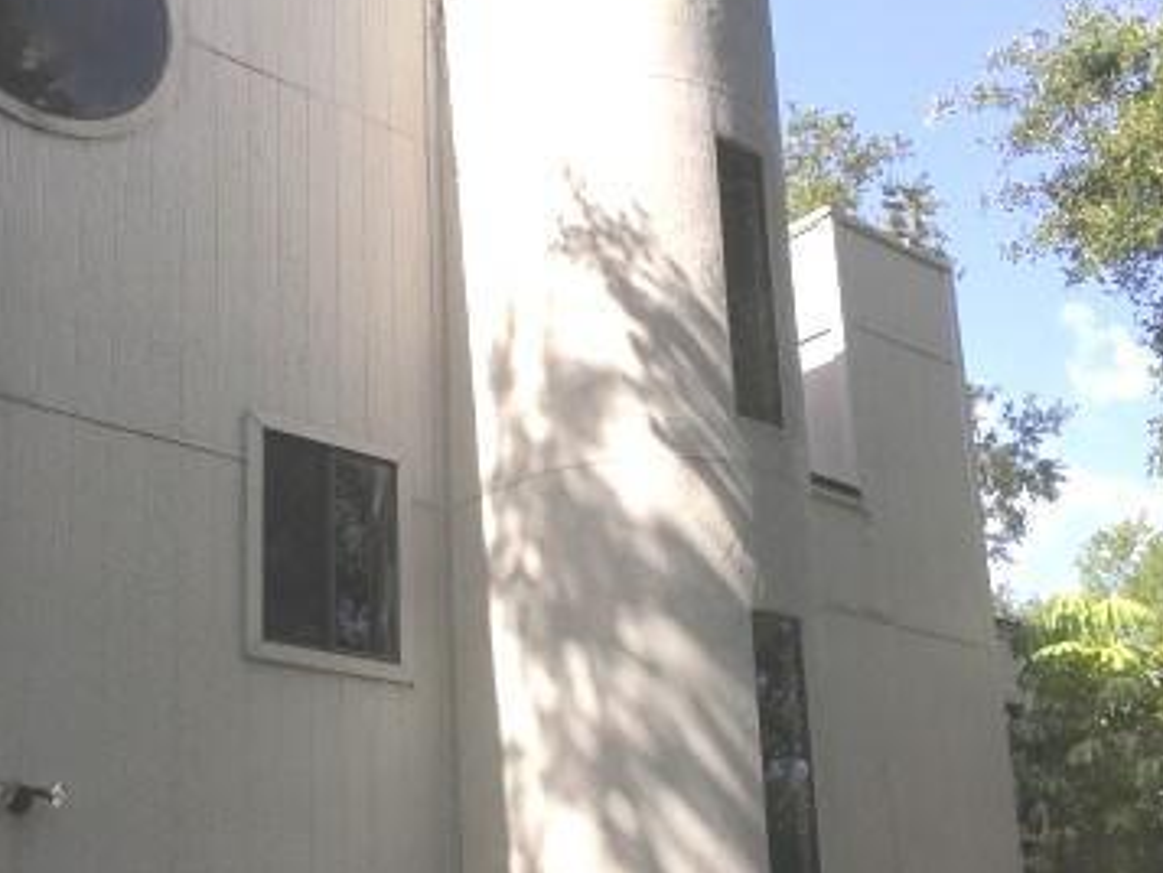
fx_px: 1748
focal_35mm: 52
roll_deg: +2.8
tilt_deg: +16.2
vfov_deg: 27.8
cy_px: 625
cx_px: 544
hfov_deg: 36.8
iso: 25
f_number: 2.2
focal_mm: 4.15
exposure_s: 1/545
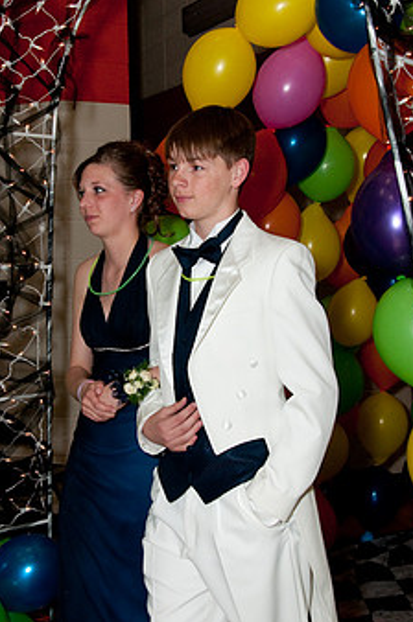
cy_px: 282
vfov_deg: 33.4
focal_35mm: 60
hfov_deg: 22.5
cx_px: 154
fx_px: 1037
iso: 400
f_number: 8
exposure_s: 1/180
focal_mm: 30
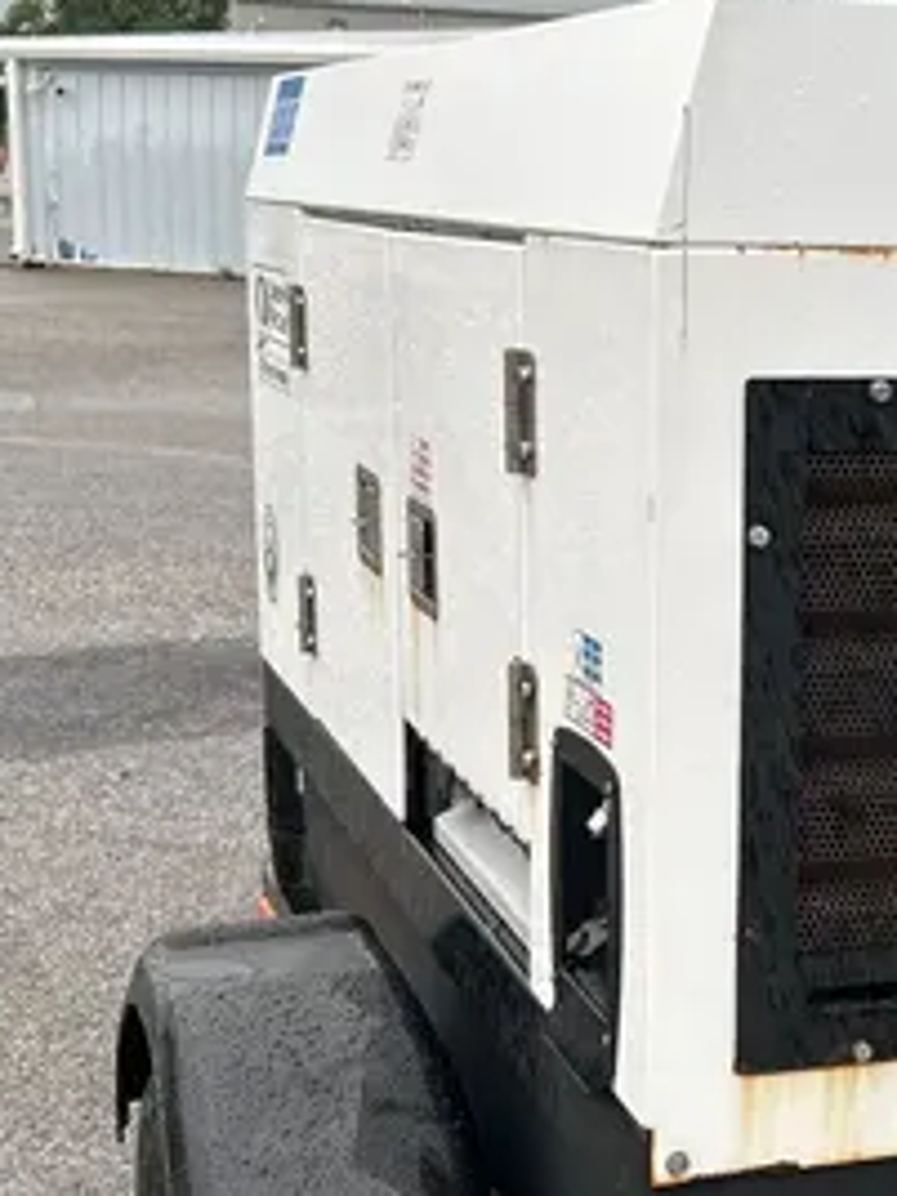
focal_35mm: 71
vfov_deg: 27.2
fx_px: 2453
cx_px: 826
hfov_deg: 20.3
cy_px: 801
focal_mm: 5.7
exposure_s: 1/448
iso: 50
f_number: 1.5
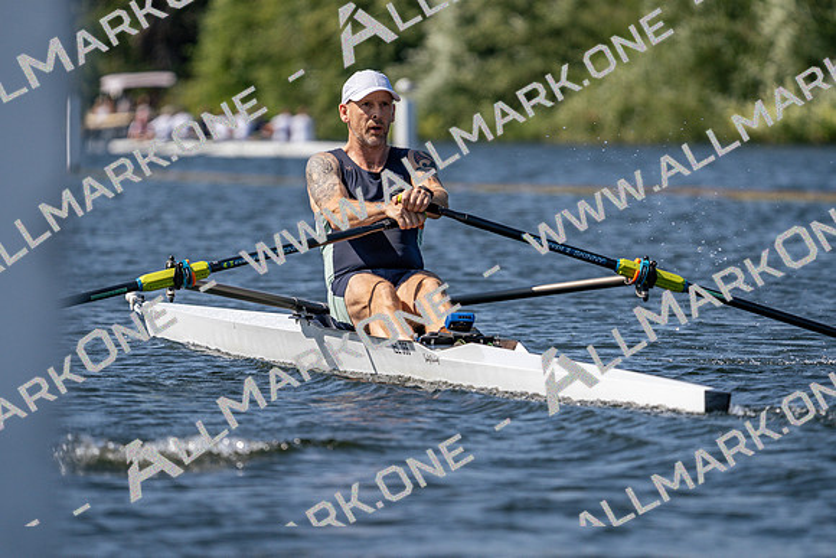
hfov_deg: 5.6
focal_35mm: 371
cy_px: 279
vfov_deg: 3.7
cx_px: 418
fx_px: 8617
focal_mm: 371
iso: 250
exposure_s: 1/2000
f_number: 6.3
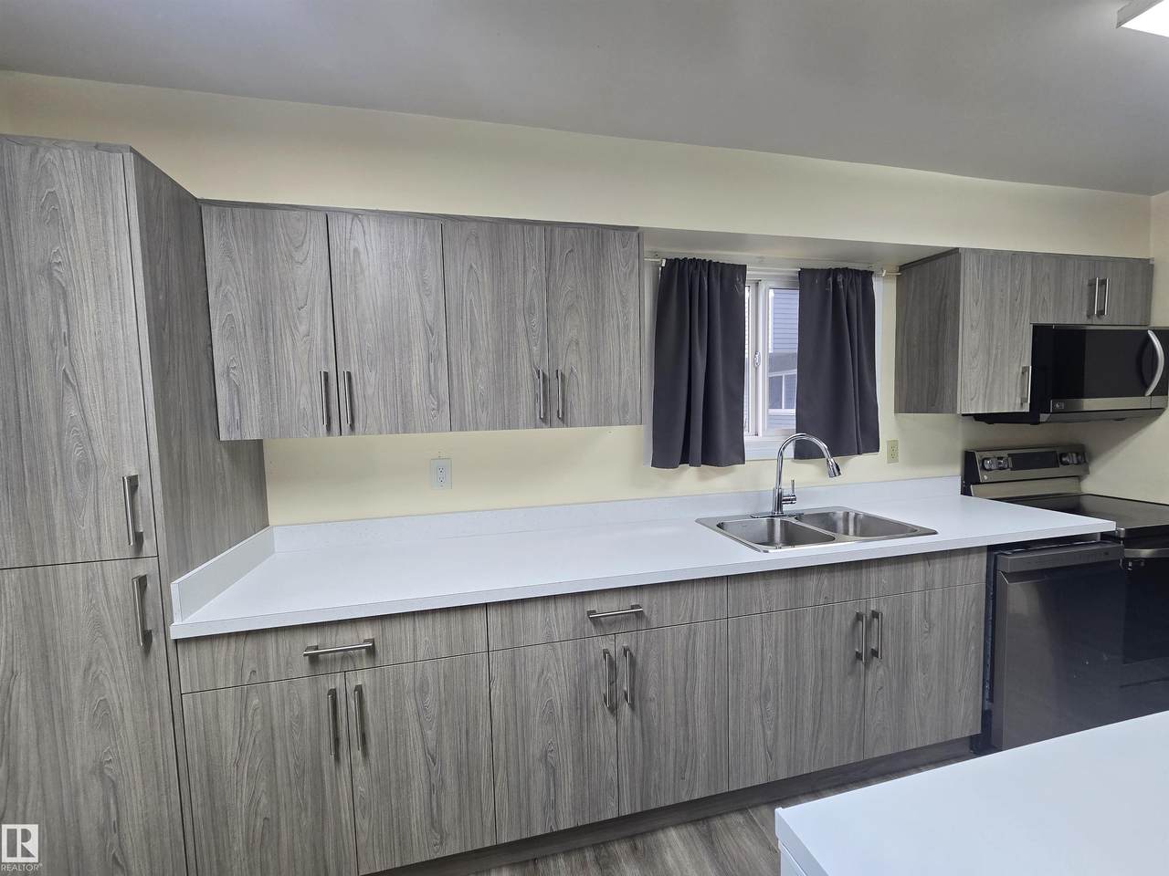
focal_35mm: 13
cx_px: 584
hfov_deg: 106.2
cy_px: 438
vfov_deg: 89.9
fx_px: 439
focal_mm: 2.2
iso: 100
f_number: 2.2
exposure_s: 1/60
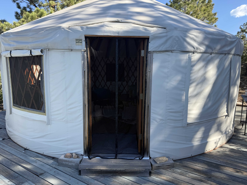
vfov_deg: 56.8
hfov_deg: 71.6
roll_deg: -0.5
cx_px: 124
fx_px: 171
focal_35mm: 24
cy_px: 92
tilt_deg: -8.6
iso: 80
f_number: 1.78
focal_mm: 6.76
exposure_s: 1/1250
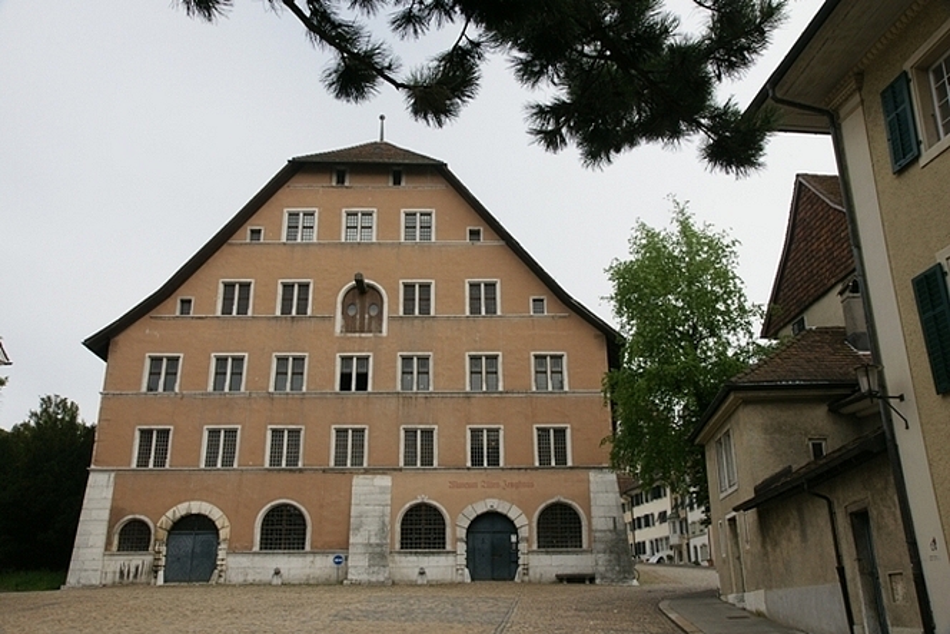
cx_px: 475
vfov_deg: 43.6
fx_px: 792
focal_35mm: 30
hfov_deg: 61.9
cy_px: 317
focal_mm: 20
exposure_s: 1/200
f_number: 13
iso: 250
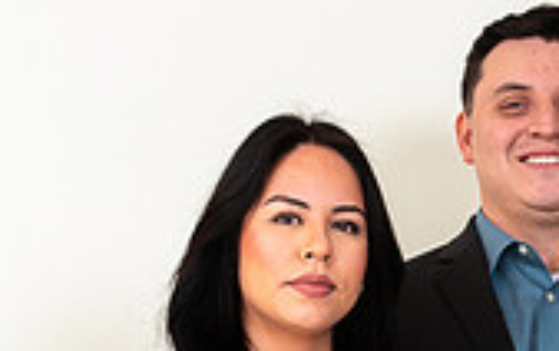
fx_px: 3096
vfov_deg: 6.4
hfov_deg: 10.1
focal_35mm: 203
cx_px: 751
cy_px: 575
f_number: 5.6
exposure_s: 1/160
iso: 200
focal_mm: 58
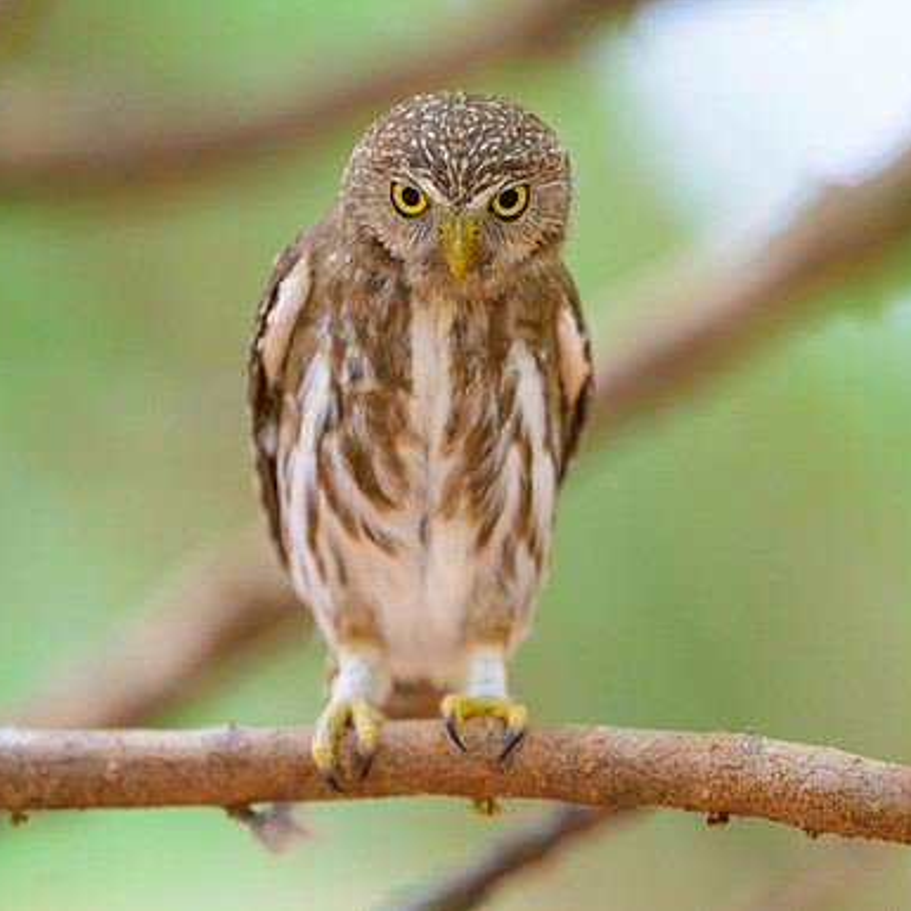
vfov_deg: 3.0
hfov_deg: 3.0
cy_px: 501
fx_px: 17329
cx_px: 567
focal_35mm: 582
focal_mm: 400
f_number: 2.8
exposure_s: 1/1250
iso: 2000
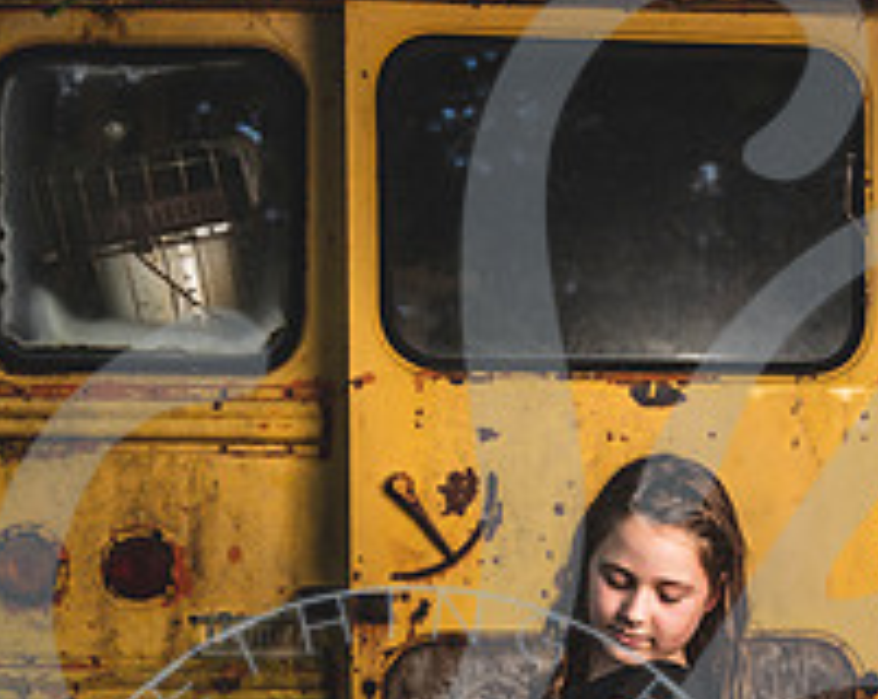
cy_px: 660
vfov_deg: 18.7
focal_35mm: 80
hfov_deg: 23.7
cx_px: 607
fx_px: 2075
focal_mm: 38
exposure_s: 1/200
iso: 100
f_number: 2.8
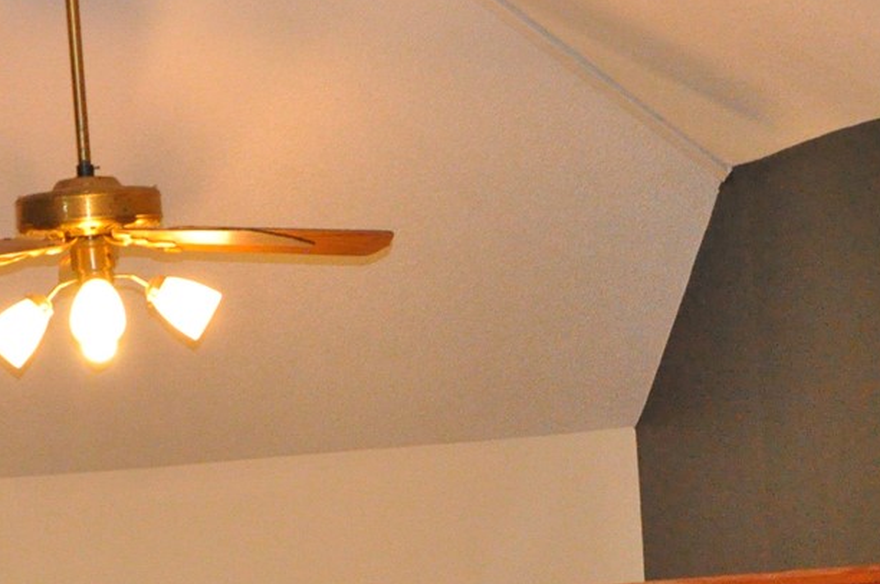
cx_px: 139
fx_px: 2441
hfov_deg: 20.1
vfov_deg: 13.5
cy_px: 523
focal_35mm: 100
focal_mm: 24
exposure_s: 1/100
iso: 3200
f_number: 5.6
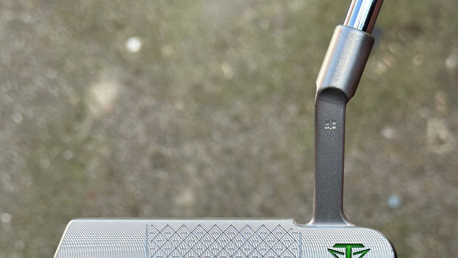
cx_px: 230
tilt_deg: -65.0
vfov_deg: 17.0
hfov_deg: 30.1
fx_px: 850
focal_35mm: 70
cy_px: 232
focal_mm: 6.86
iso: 80
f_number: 1.78
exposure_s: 1/435
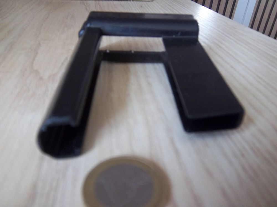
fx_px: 224
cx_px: 138
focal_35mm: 28
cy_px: 104
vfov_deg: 49.7
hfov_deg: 63.4
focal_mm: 5.05
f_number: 3.5
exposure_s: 1/10
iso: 160
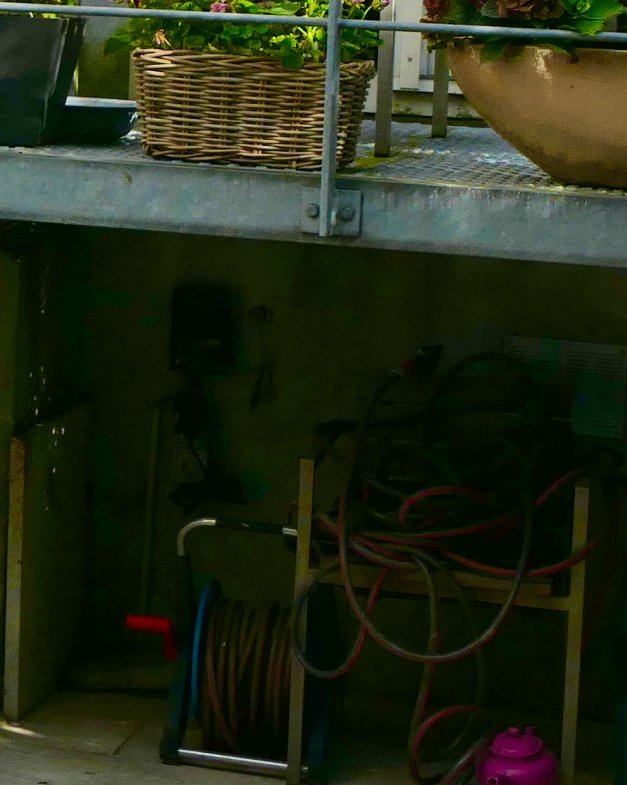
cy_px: -5
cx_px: -850
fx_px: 3388
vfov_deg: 13.0
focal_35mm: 146
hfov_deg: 9.5
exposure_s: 1/2000
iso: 125
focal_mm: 13.7
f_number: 4.5
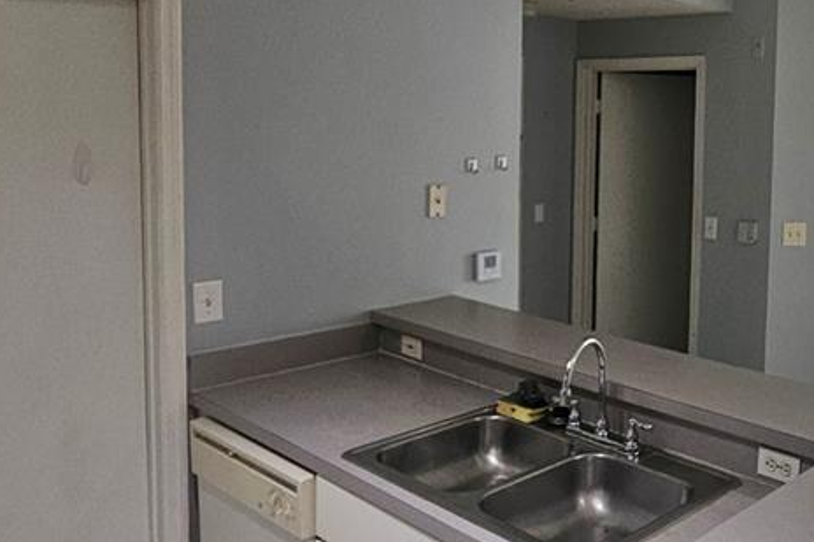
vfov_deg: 37.4
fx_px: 791
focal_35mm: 35
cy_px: 177
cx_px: 684
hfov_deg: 50.2
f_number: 2.2
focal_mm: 1.7
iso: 200
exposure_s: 1/60
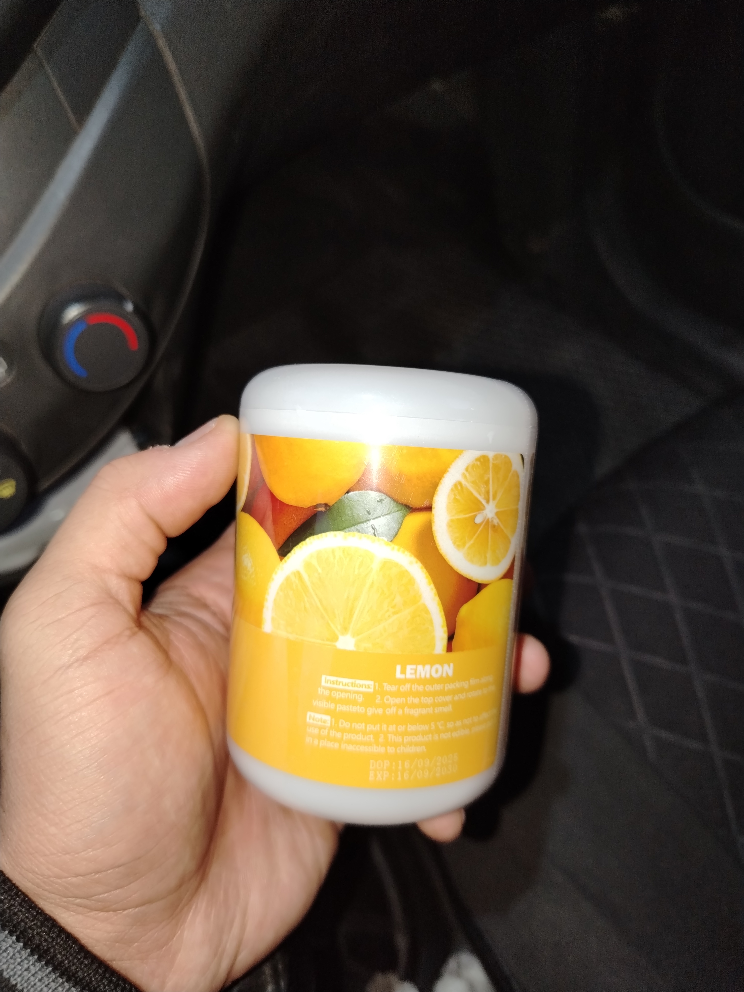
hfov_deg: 56.8
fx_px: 688
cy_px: 496
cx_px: 372
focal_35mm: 24
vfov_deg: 71.6
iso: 563
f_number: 1.75
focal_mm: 5.25
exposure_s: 1/30
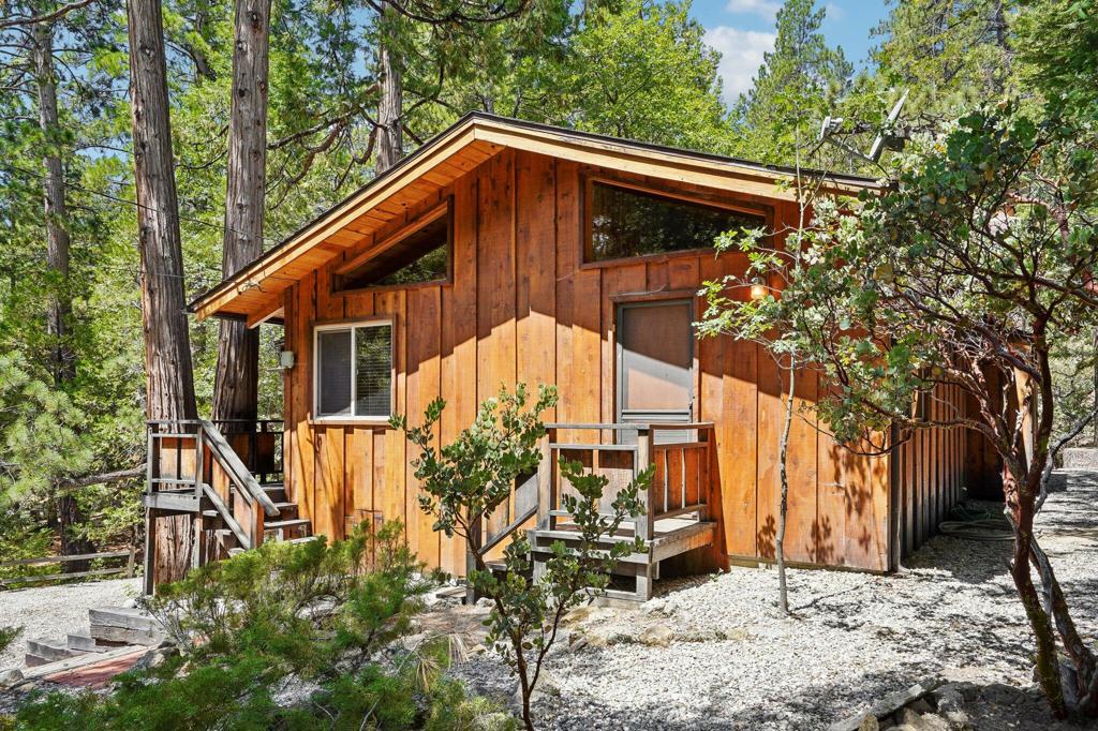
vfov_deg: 49.5
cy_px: 366
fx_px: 793
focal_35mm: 26
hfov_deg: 69.4
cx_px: 549
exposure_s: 1/100
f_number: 8
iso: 100
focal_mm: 26
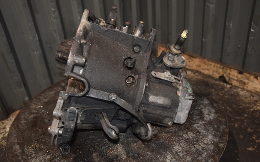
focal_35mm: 33
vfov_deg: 38.8
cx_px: 131
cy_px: 76
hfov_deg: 58.9
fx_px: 230
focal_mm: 21
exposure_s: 1/60
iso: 800
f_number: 5
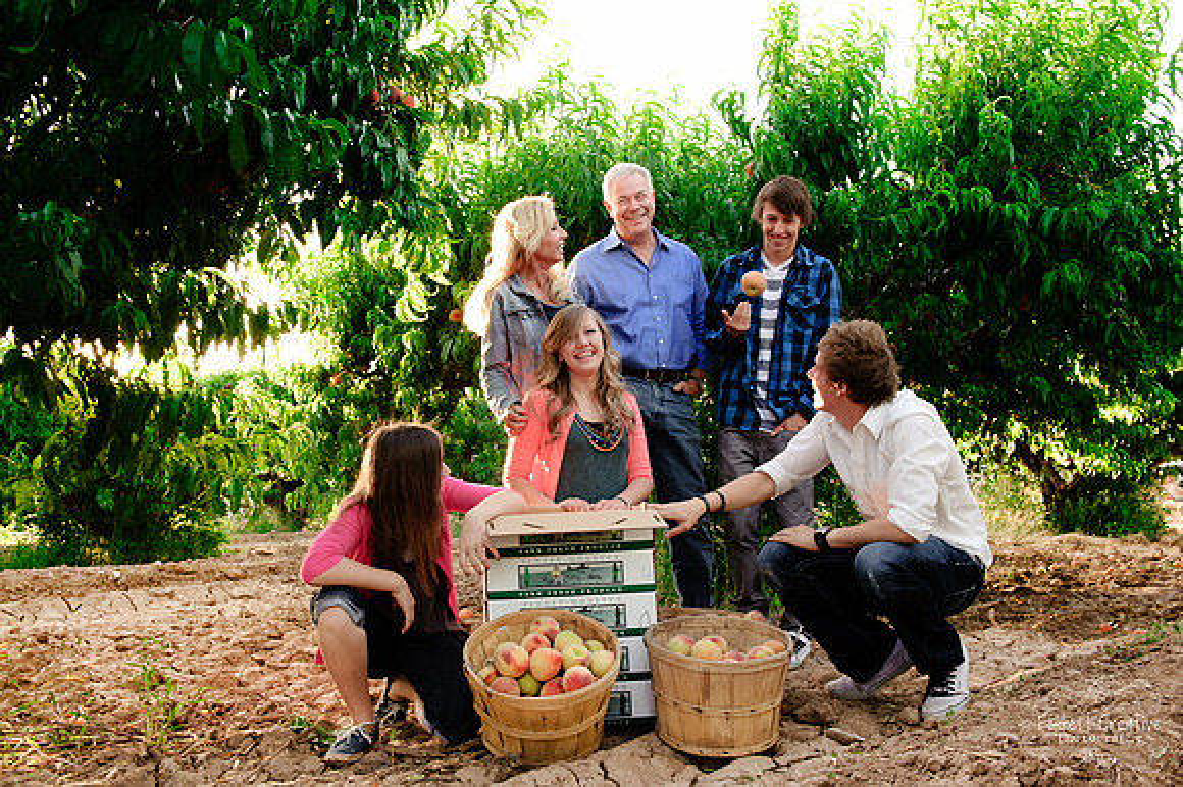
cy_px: 394
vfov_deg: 41.1
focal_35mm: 32
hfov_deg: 58.7
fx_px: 1051
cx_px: 592
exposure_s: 1/80
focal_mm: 32
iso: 800
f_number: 10
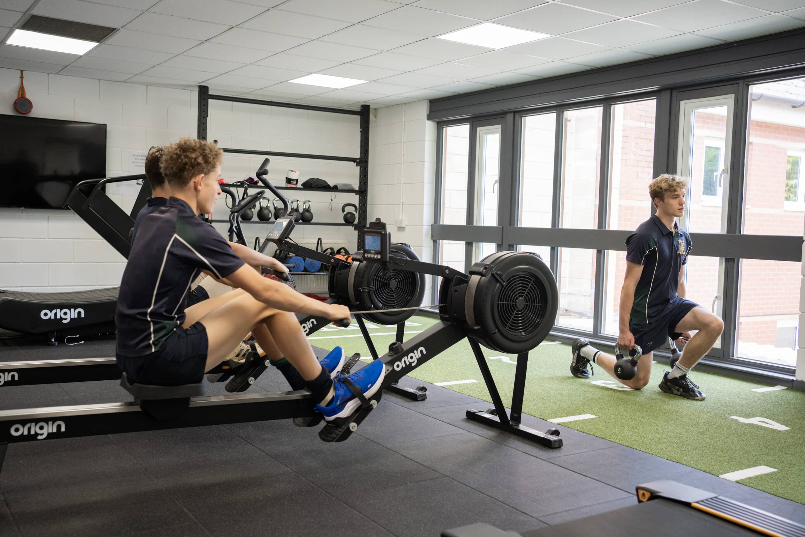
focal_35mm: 35
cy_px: 268
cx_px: 402
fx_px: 783
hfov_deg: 54.4
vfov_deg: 37.9
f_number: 3.2
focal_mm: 35
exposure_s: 1/400
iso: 1250
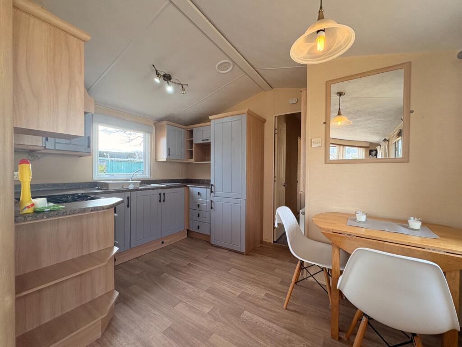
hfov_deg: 102.1
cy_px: 174
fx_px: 187
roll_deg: +0.0
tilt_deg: -1.1
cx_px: 231
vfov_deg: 85.7
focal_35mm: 14
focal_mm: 2.22
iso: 125
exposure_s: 1/100
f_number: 2.2
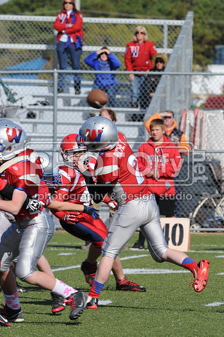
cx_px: 112
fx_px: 4212
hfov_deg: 3.0
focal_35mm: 450
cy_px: 168
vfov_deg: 4.6
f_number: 10
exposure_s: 1/500
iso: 200
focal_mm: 300
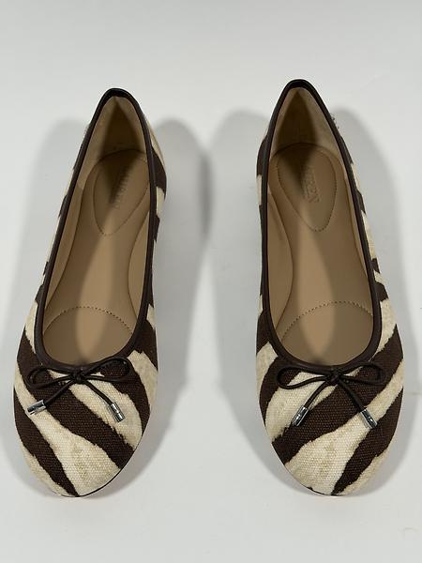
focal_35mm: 48
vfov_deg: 39.7
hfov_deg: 30.3
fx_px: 780
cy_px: 282
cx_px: 211
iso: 50
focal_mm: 6.76
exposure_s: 1/151
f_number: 1.78
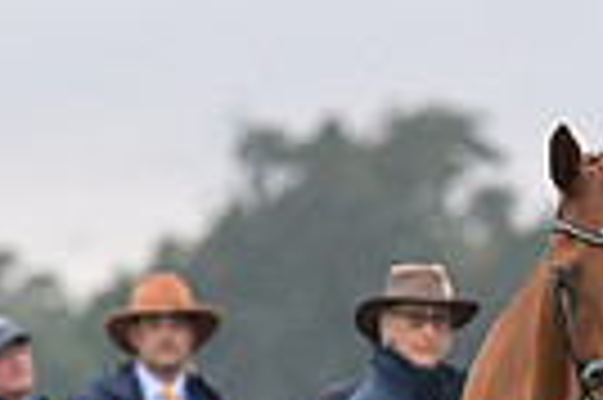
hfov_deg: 1.9
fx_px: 17867
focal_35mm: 1068
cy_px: 400
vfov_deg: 1.3
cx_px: 1048
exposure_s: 1/1250
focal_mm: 165
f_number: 3.5
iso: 2800
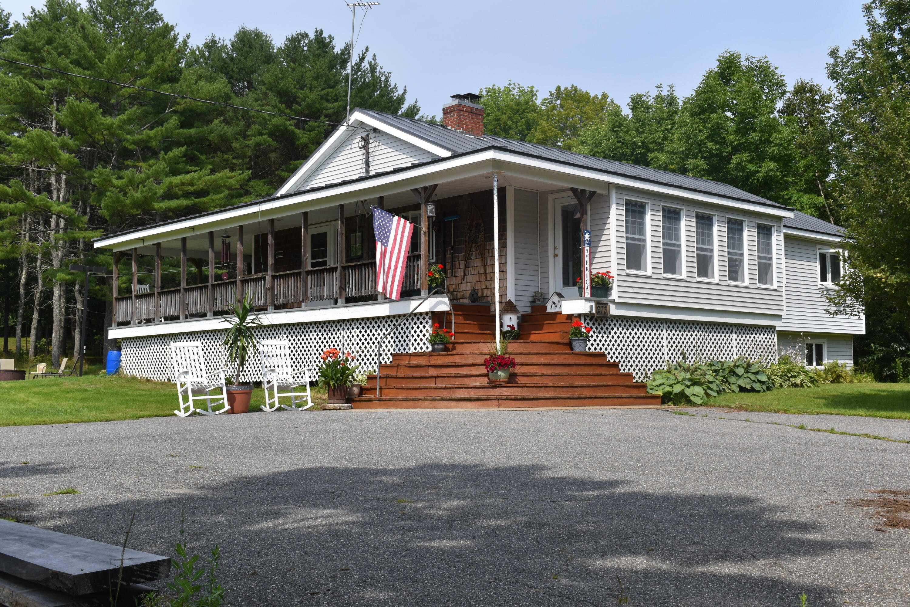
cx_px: 455
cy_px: 304
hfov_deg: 45.0
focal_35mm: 44
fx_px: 1099
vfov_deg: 30.8
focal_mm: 29
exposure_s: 1/400
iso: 200
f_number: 10
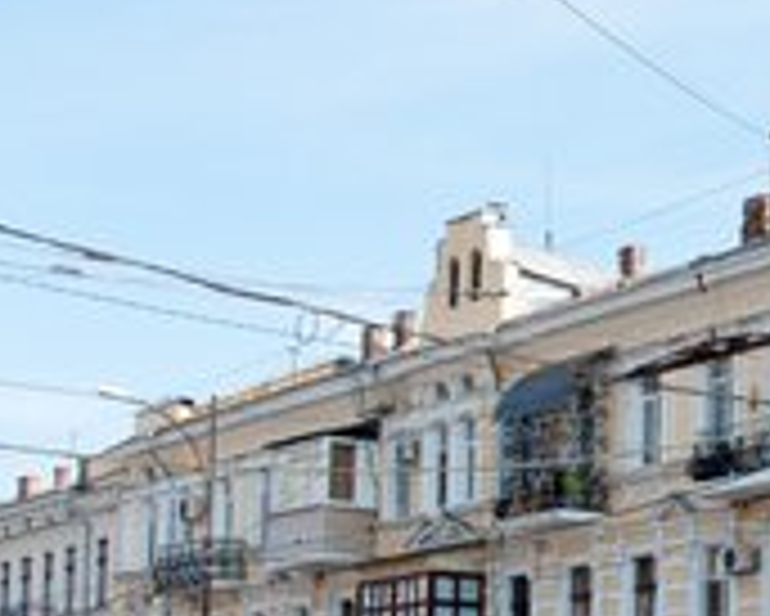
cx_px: 856
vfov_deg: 14.6
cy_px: 531
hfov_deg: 17.6
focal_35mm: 105
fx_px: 2394
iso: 640
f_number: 7.1
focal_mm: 32
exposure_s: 1/1000
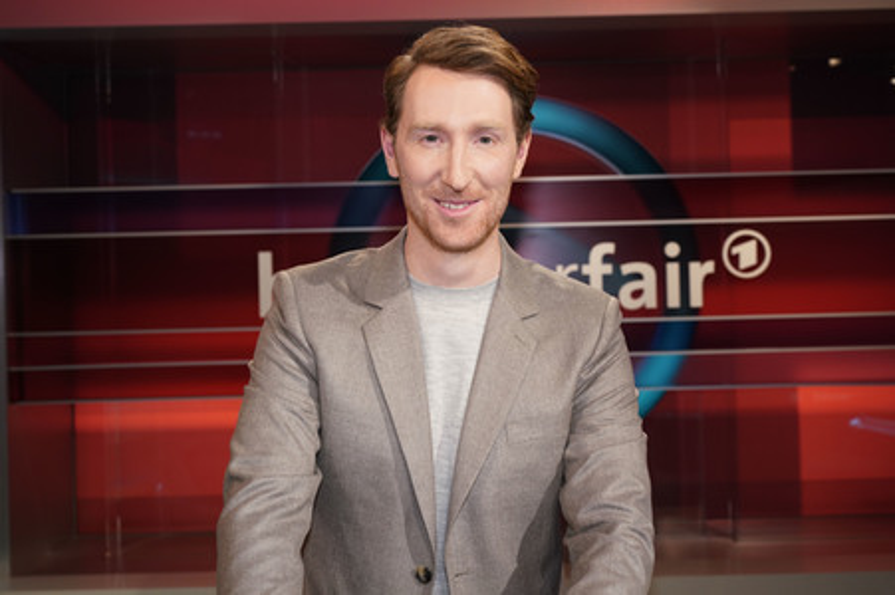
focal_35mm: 42
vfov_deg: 31.8
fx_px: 1043
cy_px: 298
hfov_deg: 46.4
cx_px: 448
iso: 1600
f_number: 5
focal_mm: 42
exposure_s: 1/125
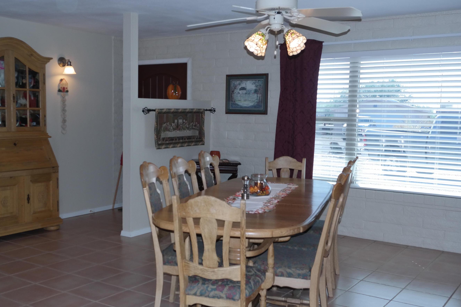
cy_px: 160
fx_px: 525
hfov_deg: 47.3
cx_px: 200
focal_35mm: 41
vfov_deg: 32.6
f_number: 5
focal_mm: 24
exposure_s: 1/160
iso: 400
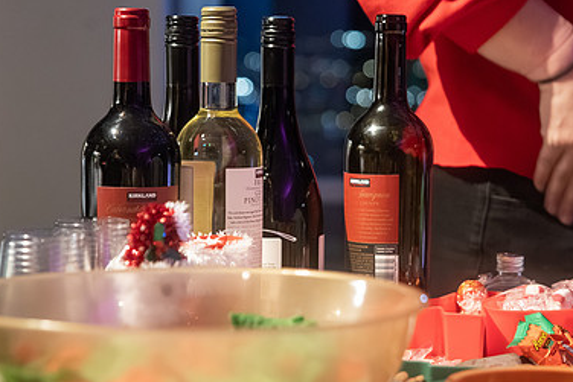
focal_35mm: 138
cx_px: 348
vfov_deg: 9.9
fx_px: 2197
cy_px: 179
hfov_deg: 14.8
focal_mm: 85
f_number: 4.5
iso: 2500
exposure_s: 1/100
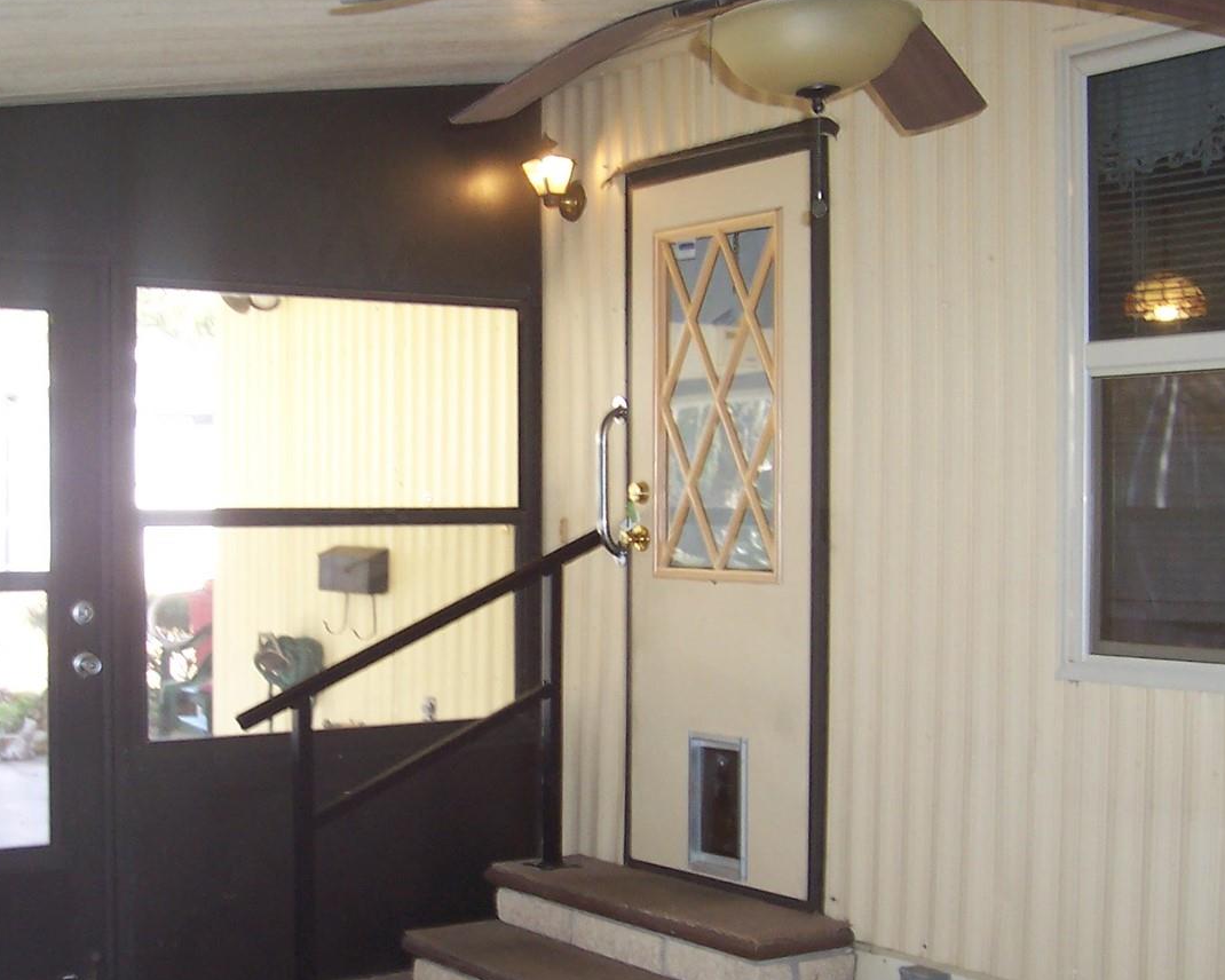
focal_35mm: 54
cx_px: 505
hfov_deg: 34.7
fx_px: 1958
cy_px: 590
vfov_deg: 28.0
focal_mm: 5.6
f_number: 2.8
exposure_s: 1/60
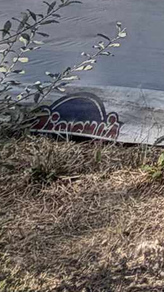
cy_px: -402
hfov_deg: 8.4
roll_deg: -1.4
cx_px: 594
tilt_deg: +20.5
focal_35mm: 101
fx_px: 781
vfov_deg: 14.4
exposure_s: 1/770
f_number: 2.2
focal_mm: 2.22
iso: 40
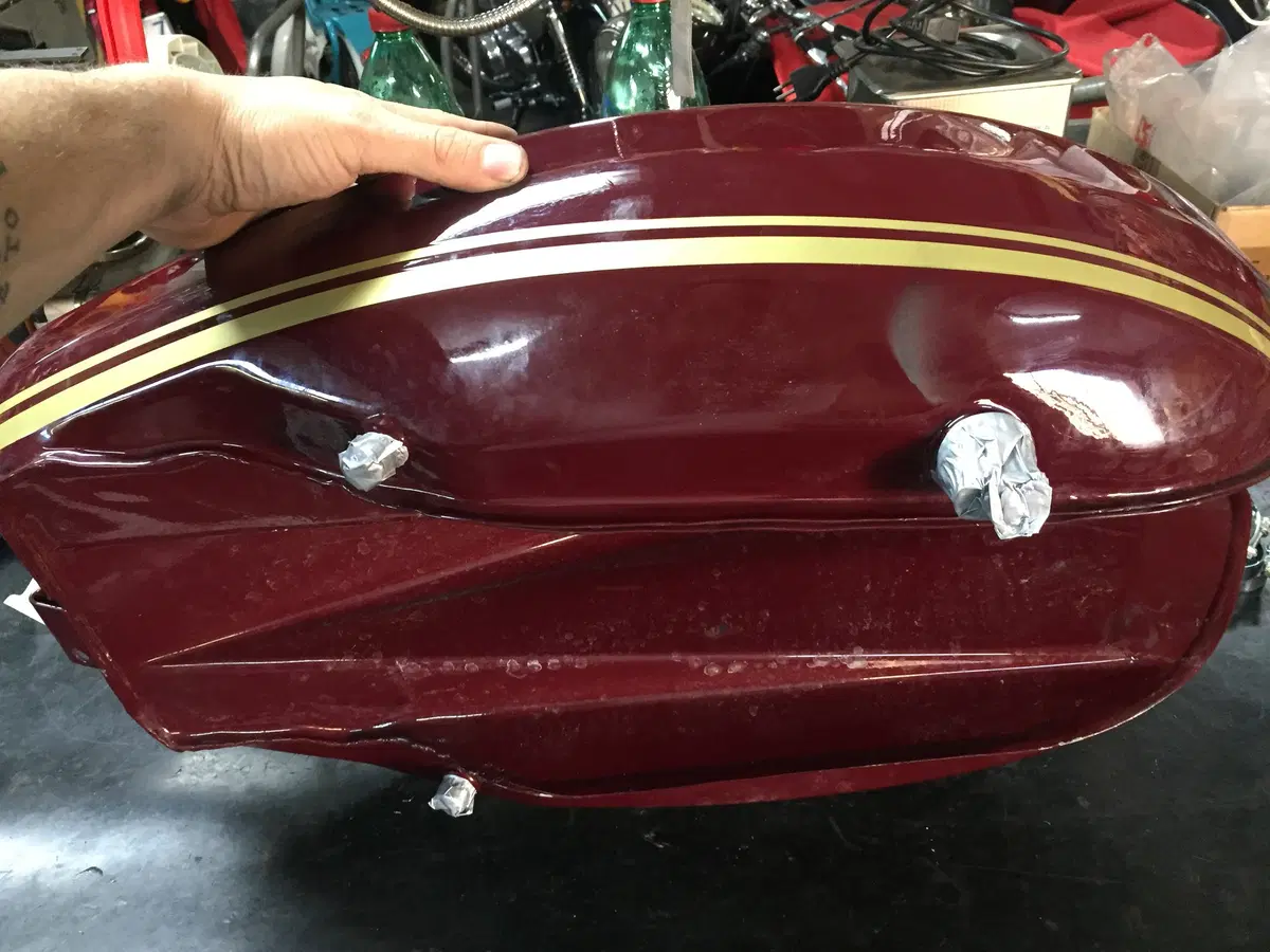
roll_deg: +3.2
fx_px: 1064
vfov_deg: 48.2
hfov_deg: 61.7
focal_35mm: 29
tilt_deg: -34.3
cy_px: 476
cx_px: 635
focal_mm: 4.15
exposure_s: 1/17
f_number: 2.2
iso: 250
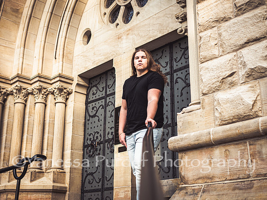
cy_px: 100
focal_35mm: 52
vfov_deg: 28.1
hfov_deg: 36.9
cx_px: 134
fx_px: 400
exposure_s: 1/800
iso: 200
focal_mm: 25
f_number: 2.2
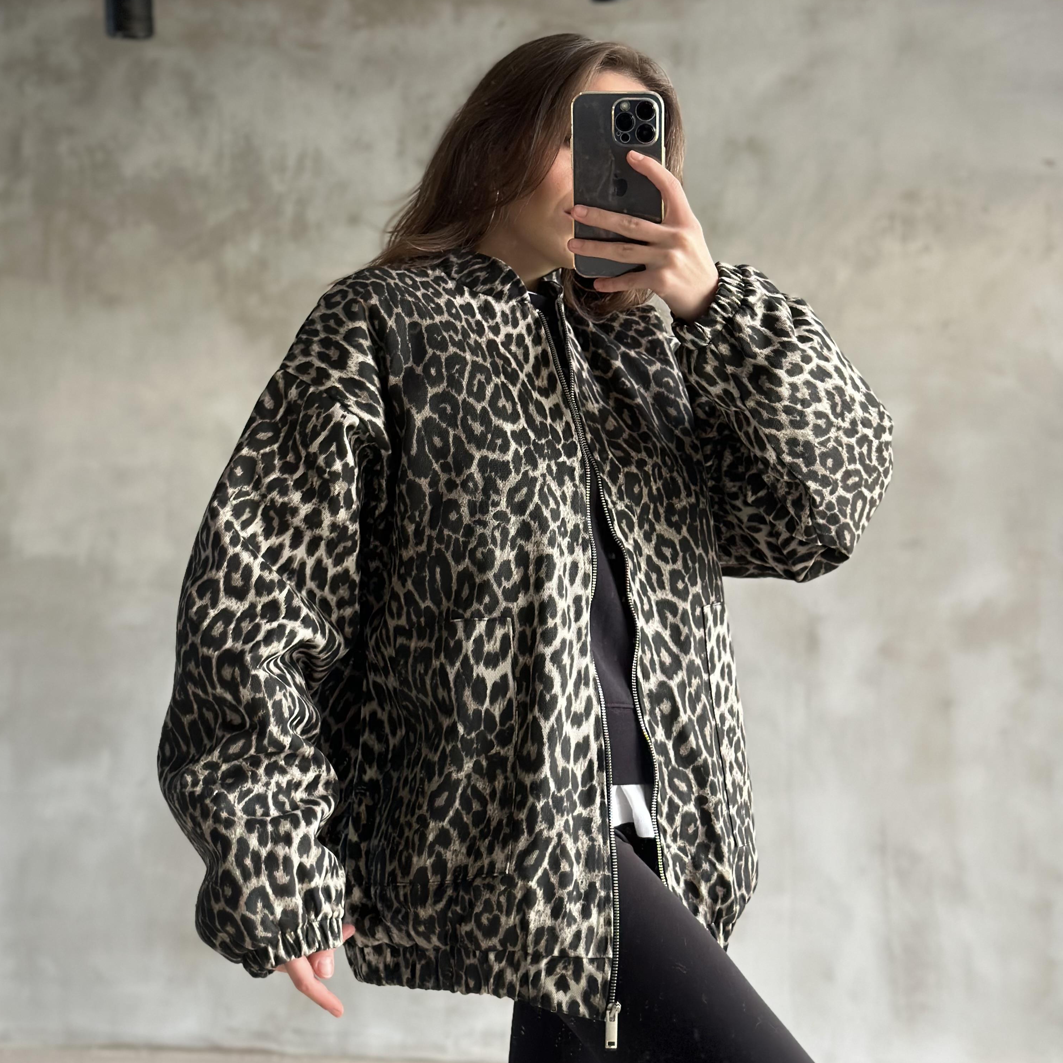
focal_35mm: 57
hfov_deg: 30.0
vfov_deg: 30.0
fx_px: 1980
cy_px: 449
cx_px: 528
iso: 320
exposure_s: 1/60
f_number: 1.78
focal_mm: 6.86
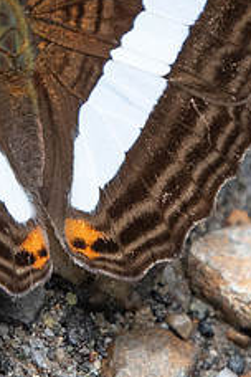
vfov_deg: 1.0
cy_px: 58
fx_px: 21971
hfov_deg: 0.7
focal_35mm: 2101
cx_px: 61
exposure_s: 1/1000
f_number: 7.1
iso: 800
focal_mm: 400
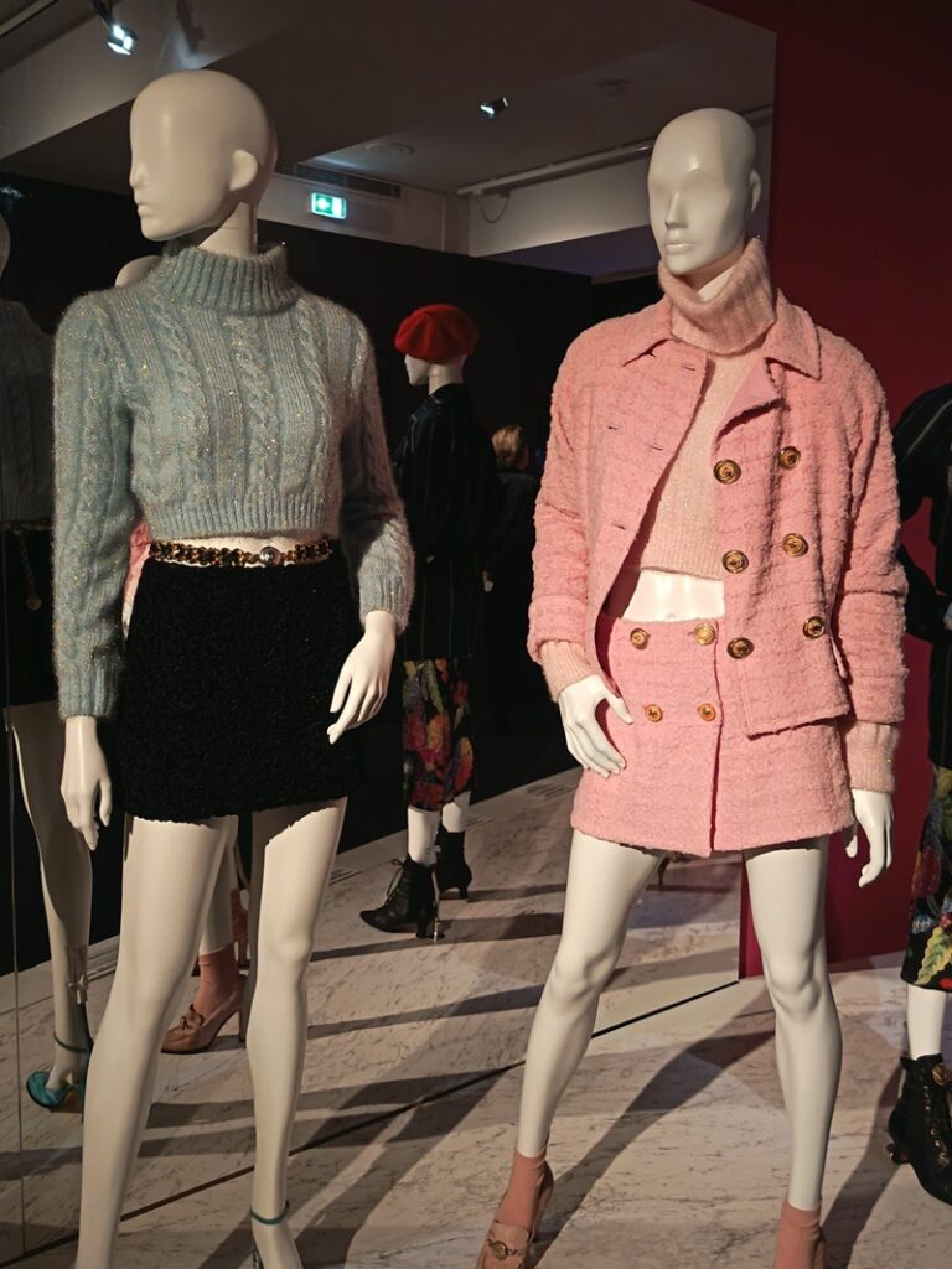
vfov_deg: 54.0
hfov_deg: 41.8
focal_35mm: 34
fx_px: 1247
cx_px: 476
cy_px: 634
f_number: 1.75
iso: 1948
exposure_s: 1/33.3
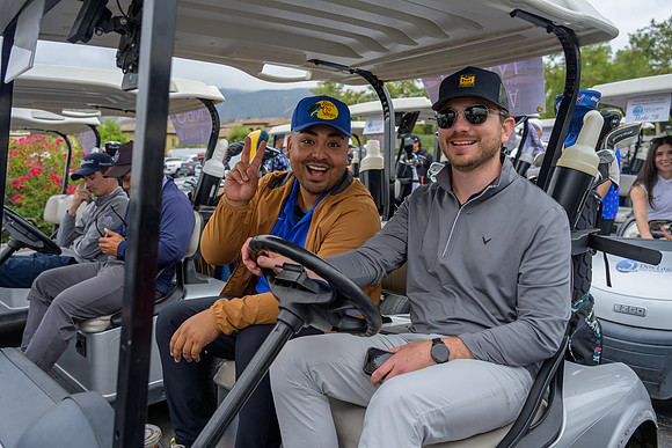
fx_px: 579
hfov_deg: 60.3
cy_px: 224
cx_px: 336
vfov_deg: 42.3
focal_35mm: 31
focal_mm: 31
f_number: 4
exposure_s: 1/200
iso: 100
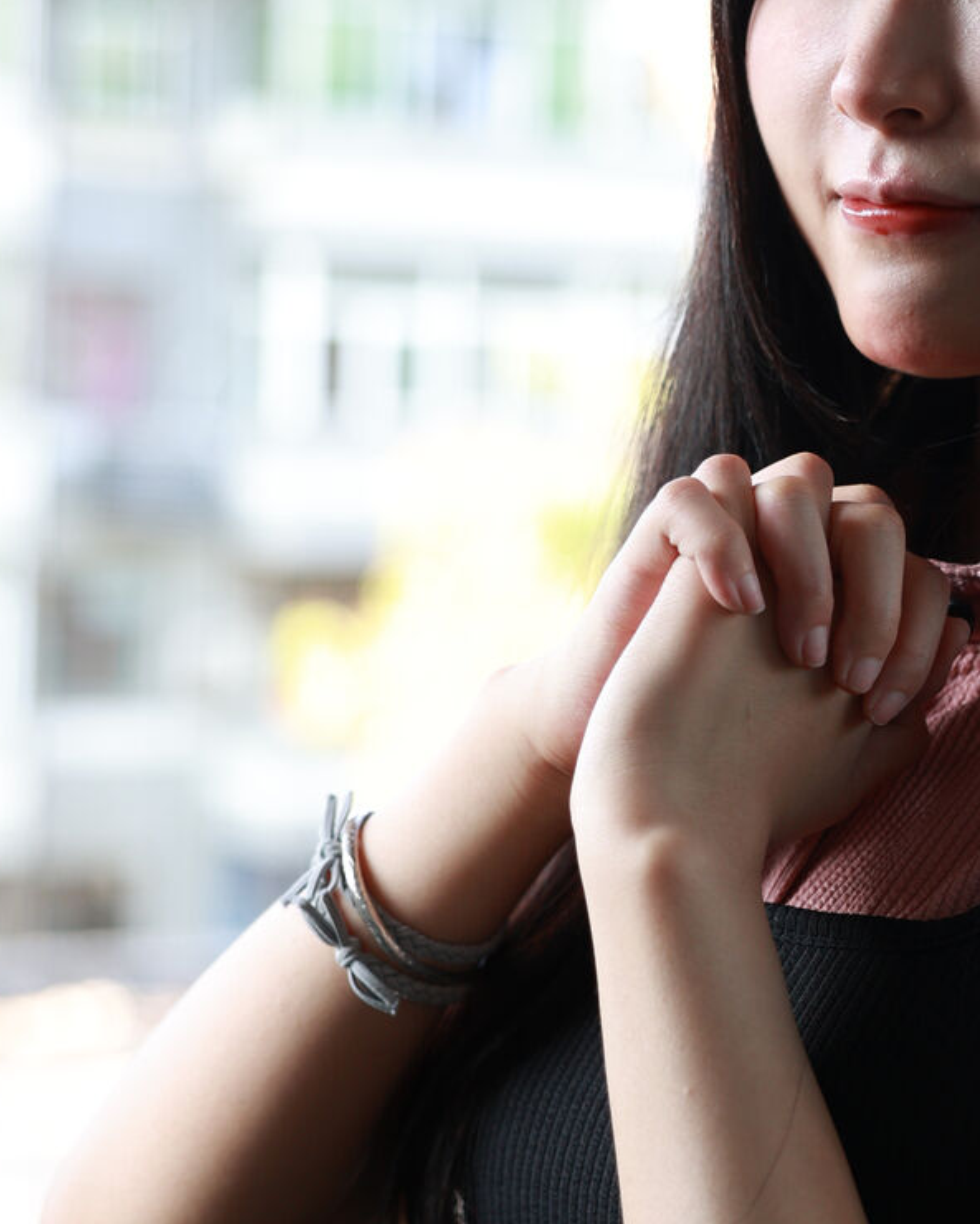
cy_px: 611
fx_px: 4132
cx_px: 874
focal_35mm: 114
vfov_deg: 16.9
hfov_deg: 13.4
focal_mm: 50
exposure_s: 1/200
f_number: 2.8
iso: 250
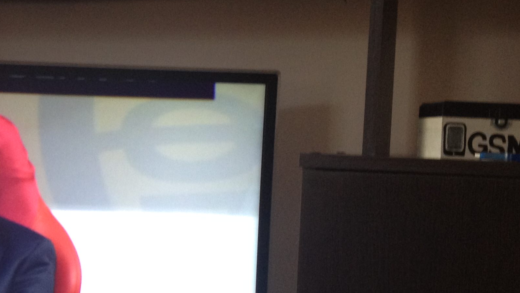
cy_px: 204
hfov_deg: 26.4
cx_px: 60
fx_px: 1076
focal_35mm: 78
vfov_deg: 15.4
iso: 160
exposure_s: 1/20
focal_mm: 4.28
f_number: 2.4
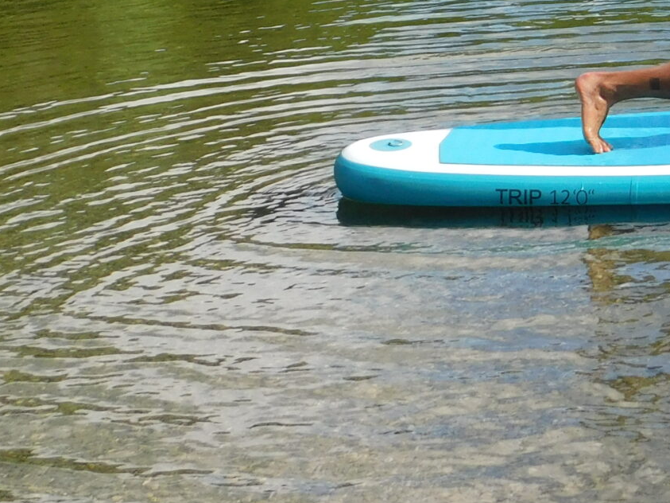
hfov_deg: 20.5
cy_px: -125
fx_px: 1645
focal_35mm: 85
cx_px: 936
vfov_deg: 16.5
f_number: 3.2
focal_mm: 4.9
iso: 125
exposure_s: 1/640
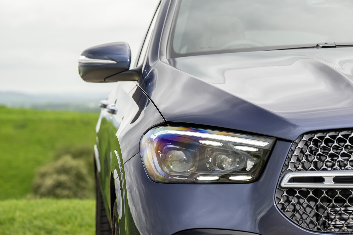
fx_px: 1275
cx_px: 176
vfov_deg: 10.5
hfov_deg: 15.8
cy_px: 118
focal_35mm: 130
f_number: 7.1
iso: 400
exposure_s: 1/200
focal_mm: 130
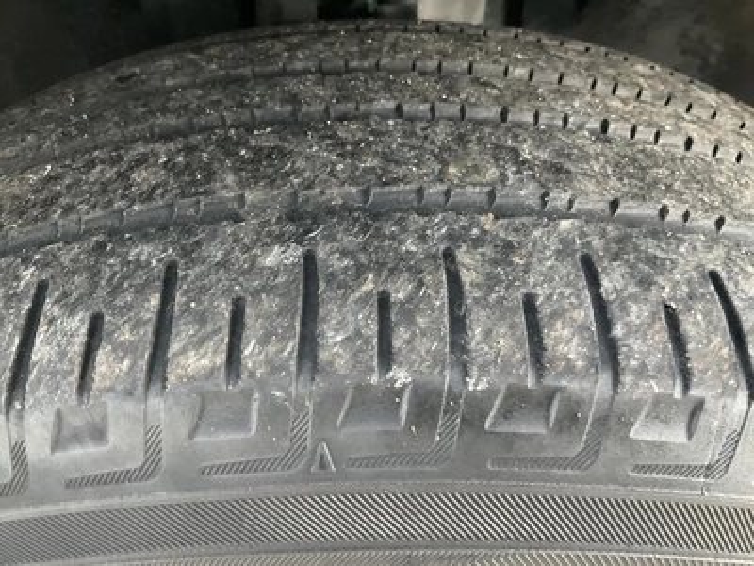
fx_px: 632
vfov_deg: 48.2
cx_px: 377
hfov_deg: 61.7
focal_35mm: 29
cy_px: 283
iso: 320
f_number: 1.8
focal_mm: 3
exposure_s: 1/43
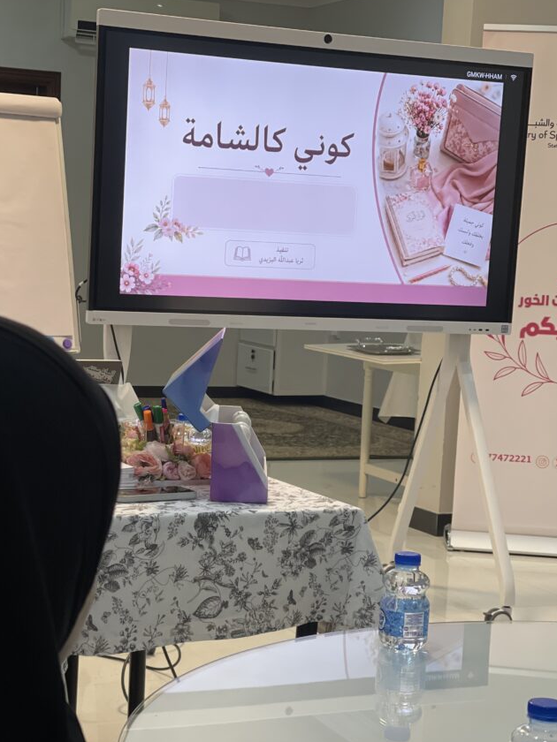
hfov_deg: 18.9
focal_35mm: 78
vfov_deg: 25.0
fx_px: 1673
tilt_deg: -6.5
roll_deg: -2.8
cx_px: 252
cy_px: 441
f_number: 2.2
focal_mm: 7.5
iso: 125
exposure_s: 1/100
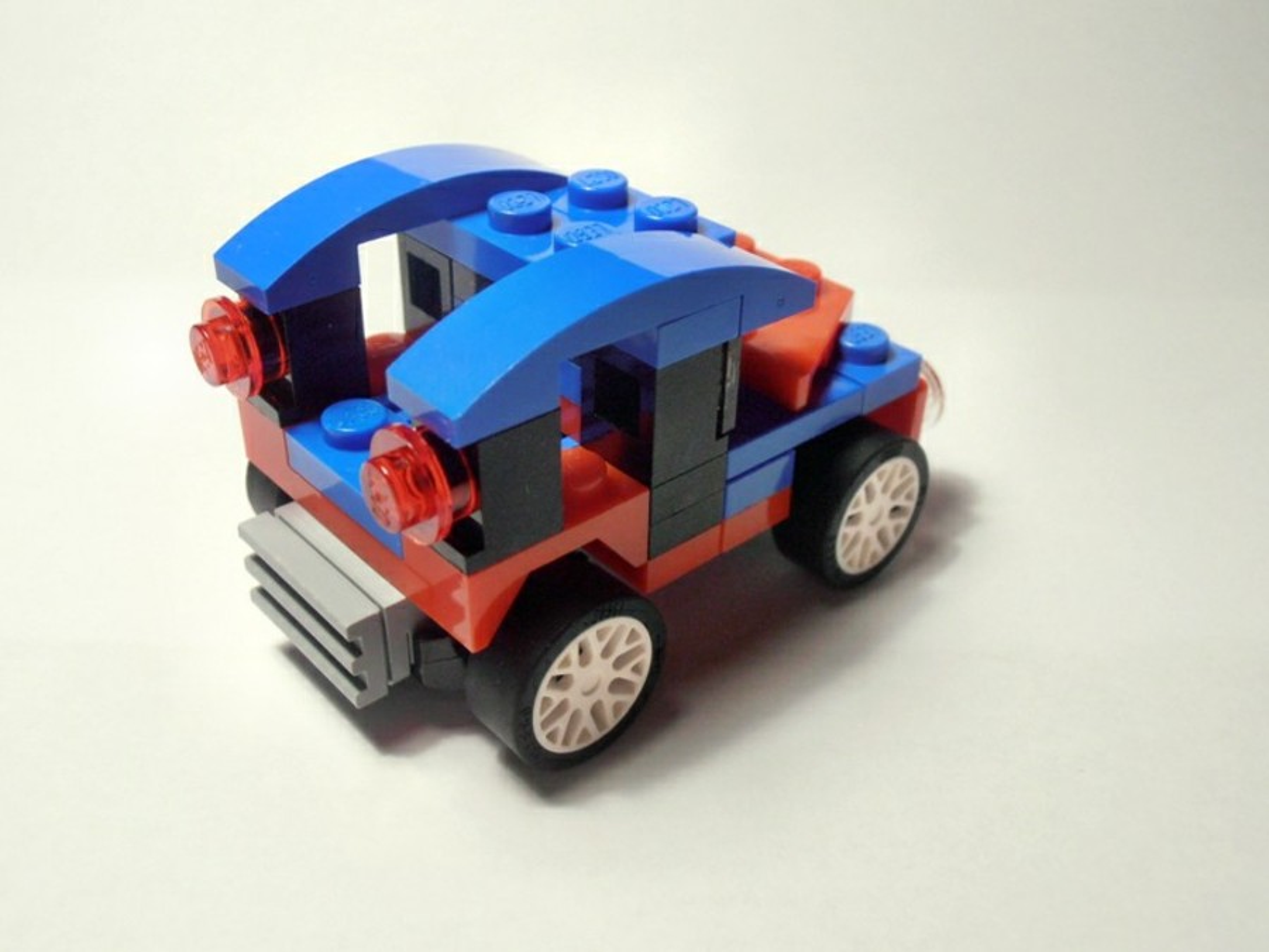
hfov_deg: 50.1
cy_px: 476
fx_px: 1356
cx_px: 634
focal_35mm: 37
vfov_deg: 38.7
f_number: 3.9
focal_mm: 6.61
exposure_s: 1/40
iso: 100
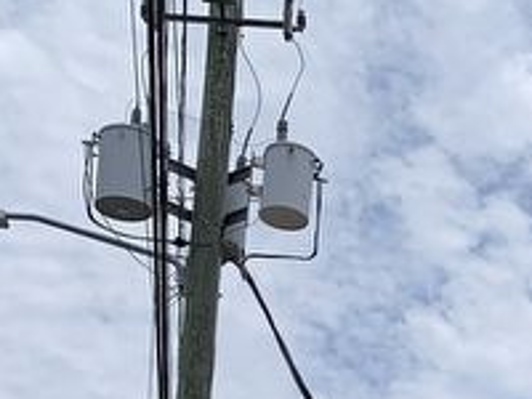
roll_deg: +0.0
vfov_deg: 12.8
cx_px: 572
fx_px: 1598
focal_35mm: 104
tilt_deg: +10.3
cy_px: 742
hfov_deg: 18.3
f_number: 1.8
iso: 25
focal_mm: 4.25
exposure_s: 1/4464
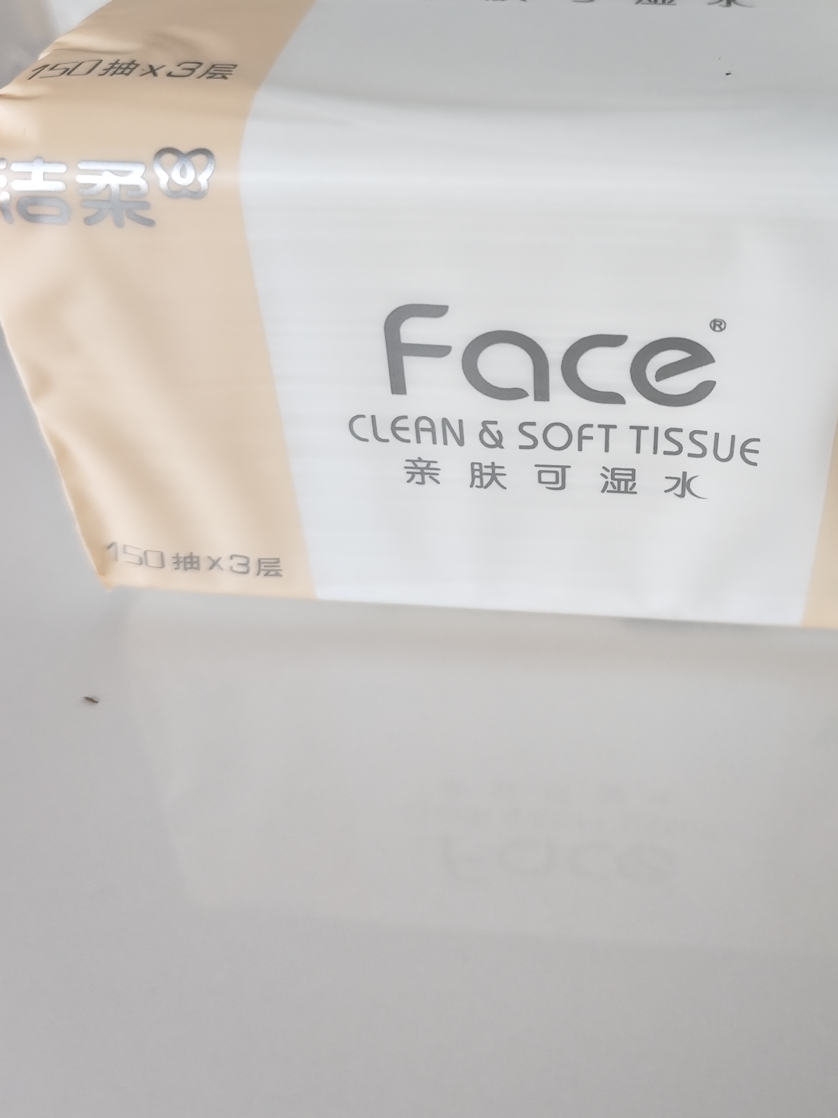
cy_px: 394
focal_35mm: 35
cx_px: 605
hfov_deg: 39.8
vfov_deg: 51.9
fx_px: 1130
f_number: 1.75
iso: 682
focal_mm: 5.5
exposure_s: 1/50
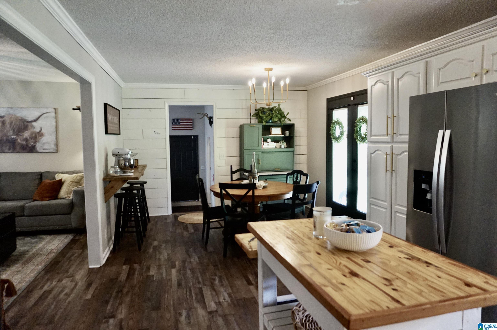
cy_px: 165
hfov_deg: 73.8
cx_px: 248
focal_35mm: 24
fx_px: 331
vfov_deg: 53.1
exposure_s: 1/160
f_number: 4
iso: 1600
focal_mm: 16
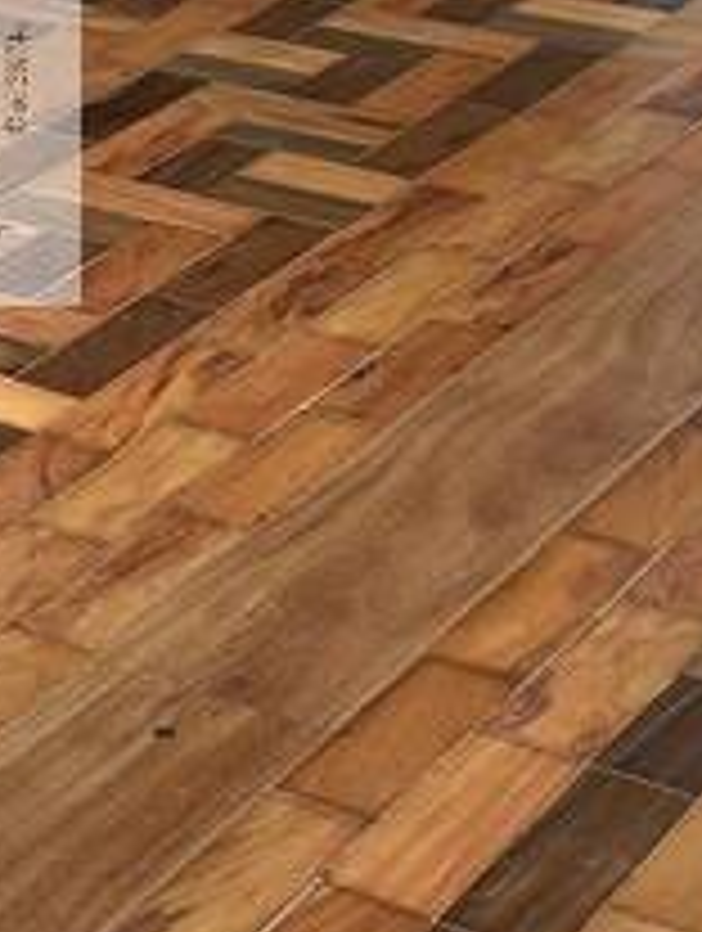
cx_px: -374
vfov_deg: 15.6
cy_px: 122
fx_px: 3370
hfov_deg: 11.4
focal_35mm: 125
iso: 160
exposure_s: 1/60
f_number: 1.78
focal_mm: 6.76
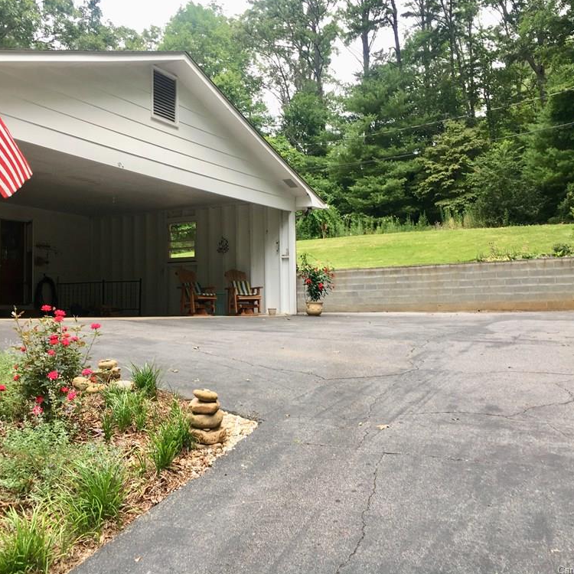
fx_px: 657
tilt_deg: +3.3
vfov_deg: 47.2
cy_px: 283
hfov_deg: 47.1
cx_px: 253
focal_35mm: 35
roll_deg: +0.1
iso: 25
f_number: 2.2
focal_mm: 4.15
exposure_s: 1/60
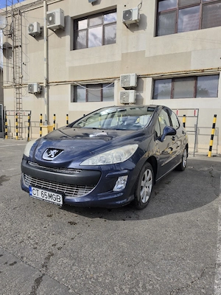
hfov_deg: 58.9
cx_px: 110
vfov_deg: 73.9
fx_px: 196
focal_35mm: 23
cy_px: 148
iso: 64
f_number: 1.4
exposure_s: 1/5000
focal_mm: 6.5
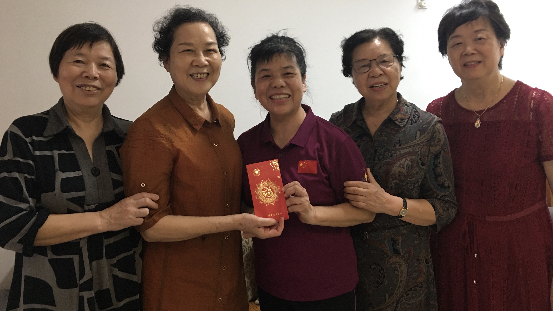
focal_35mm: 32
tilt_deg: -1.4
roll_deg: +3.7
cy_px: 136
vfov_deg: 36.6
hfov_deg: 61.0
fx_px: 469
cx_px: 275
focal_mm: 4.15
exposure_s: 1/17
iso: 100
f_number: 2.2
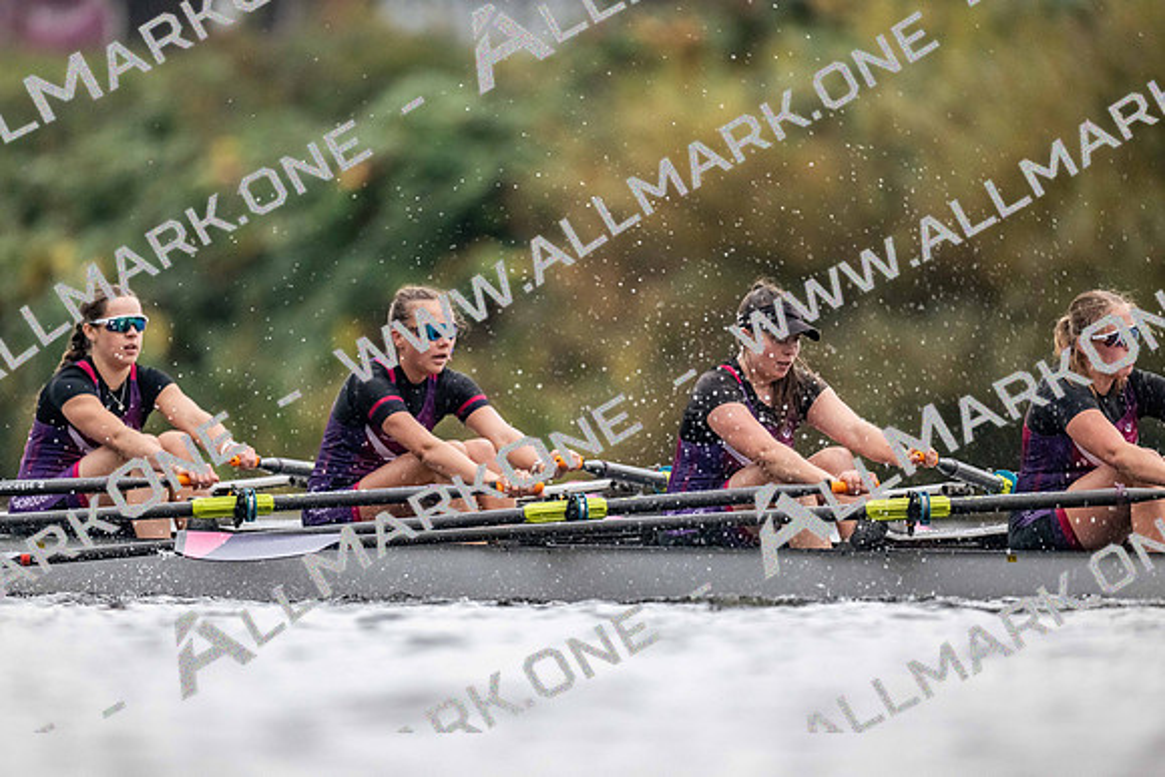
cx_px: 582
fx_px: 19420
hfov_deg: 3.4
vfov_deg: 2.3
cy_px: 388
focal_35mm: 600
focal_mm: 600
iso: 3600
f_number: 4
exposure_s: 1/2500
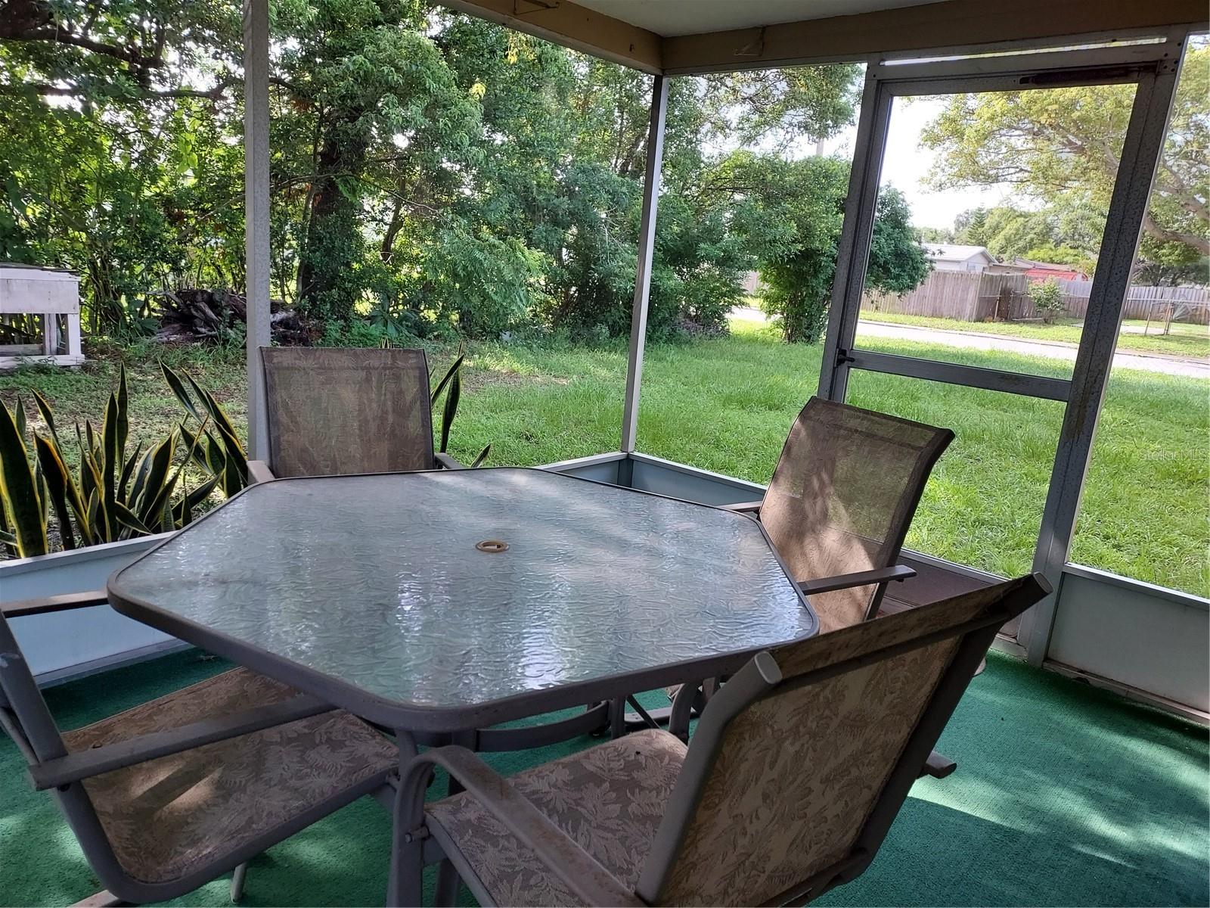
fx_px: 839
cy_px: 454
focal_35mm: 24
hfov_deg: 71.6
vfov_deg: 56.8
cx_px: 605
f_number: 1.8
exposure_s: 1/60
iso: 80
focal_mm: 4.6
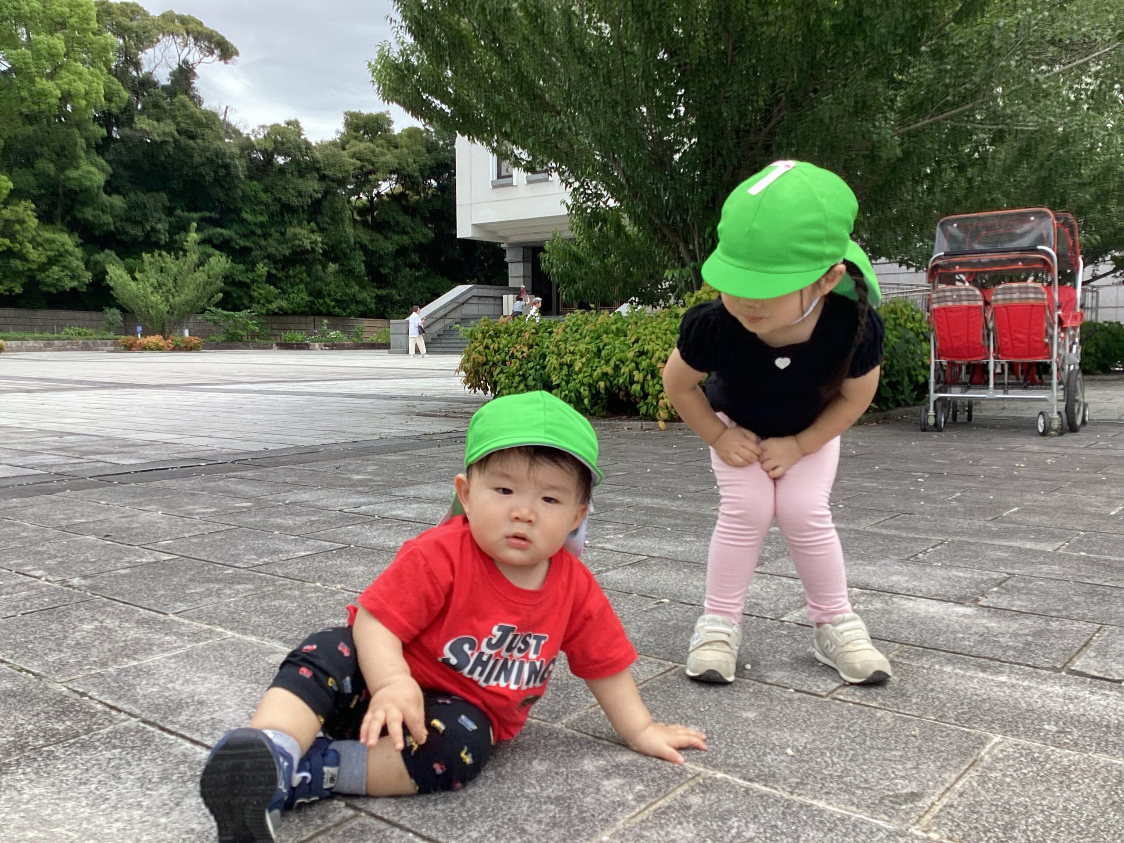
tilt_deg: -5.4
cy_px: 422
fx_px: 1007
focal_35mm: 31
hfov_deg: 58.4
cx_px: 562
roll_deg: +1.1
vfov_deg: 45.4
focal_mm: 3.3
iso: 25
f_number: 2.4
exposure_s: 1/519
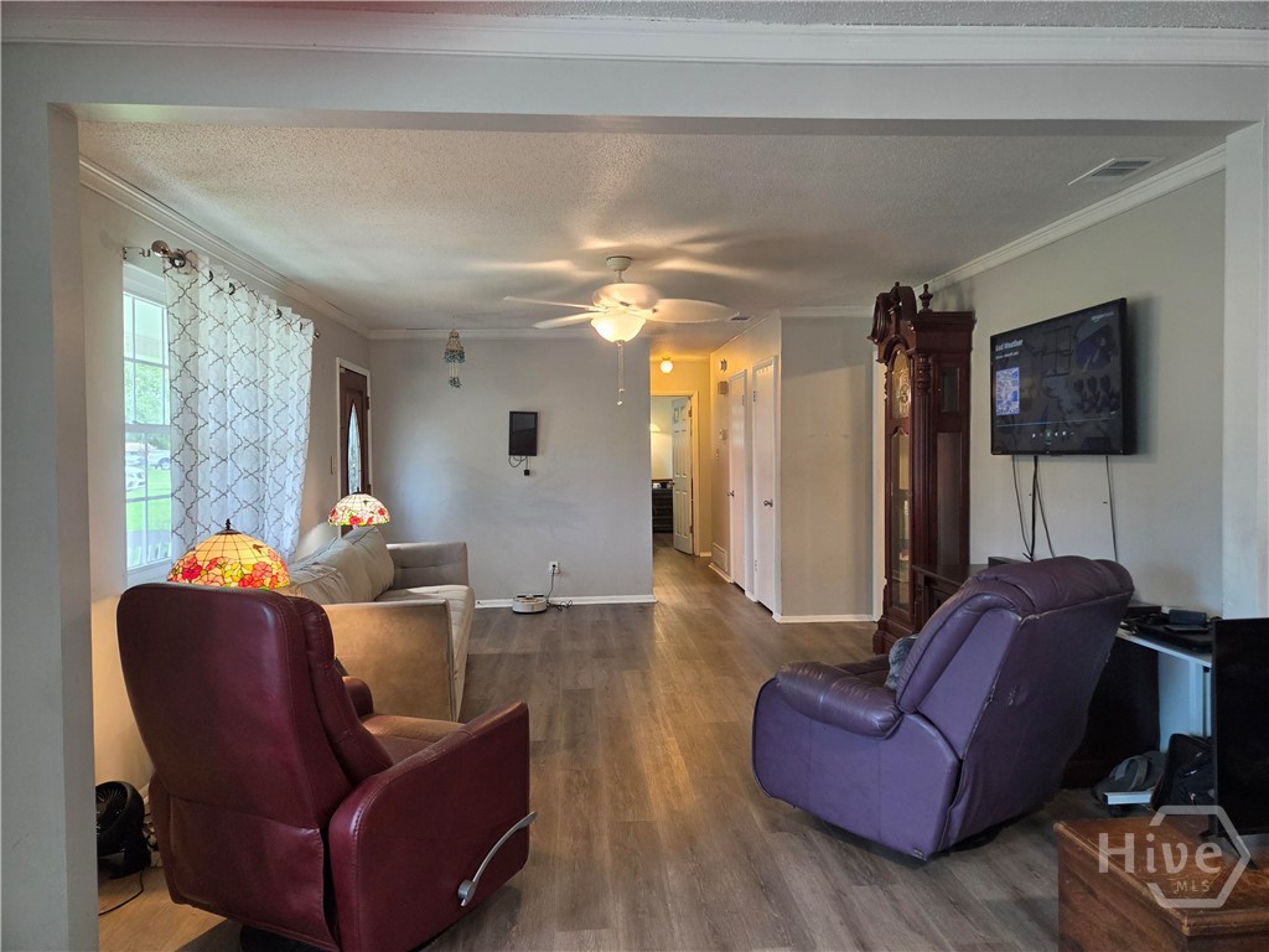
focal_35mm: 23
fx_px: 843
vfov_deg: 58.9
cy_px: 476
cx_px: 634
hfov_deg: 73.9
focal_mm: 5.4
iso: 320
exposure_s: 1/120
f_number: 1.8
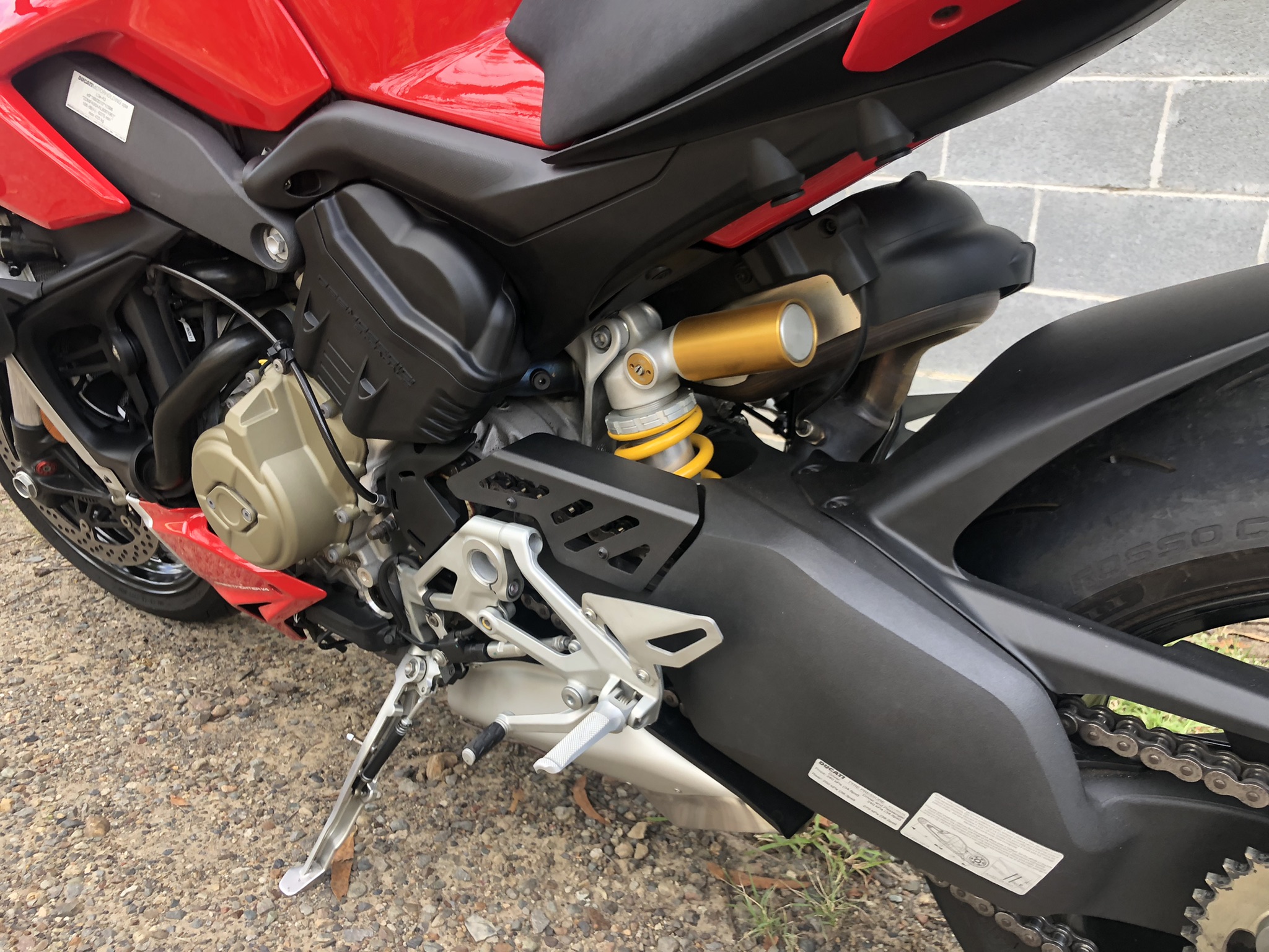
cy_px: 476
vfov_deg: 49.7
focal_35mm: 28
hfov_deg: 63.4
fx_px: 1026
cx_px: 634
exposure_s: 1/120
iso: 32
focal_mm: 4
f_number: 1.8
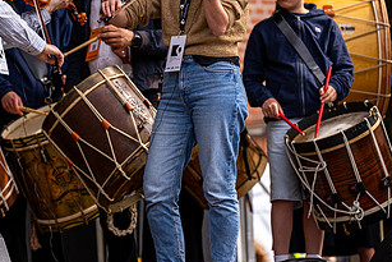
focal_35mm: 249
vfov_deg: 5.5
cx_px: 153
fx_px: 2712
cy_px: 57
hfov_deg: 8.3
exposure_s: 1/640
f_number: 2.8
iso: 100
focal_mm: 132
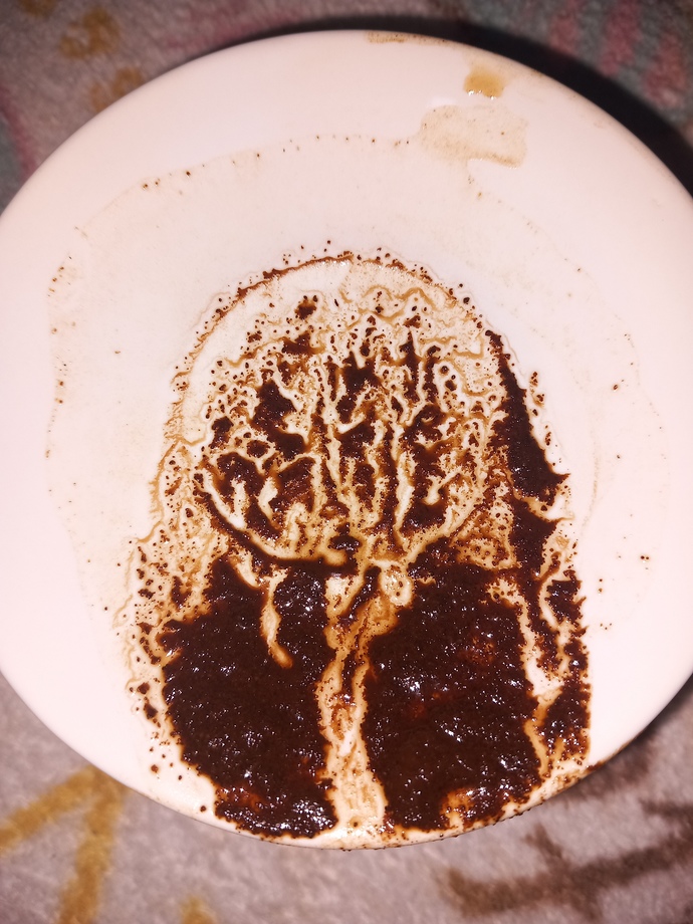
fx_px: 721
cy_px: 462
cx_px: 346
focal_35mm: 27
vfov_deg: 65.3
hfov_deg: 51.4
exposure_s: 1/50
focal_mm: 4
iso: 20
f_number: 1.8
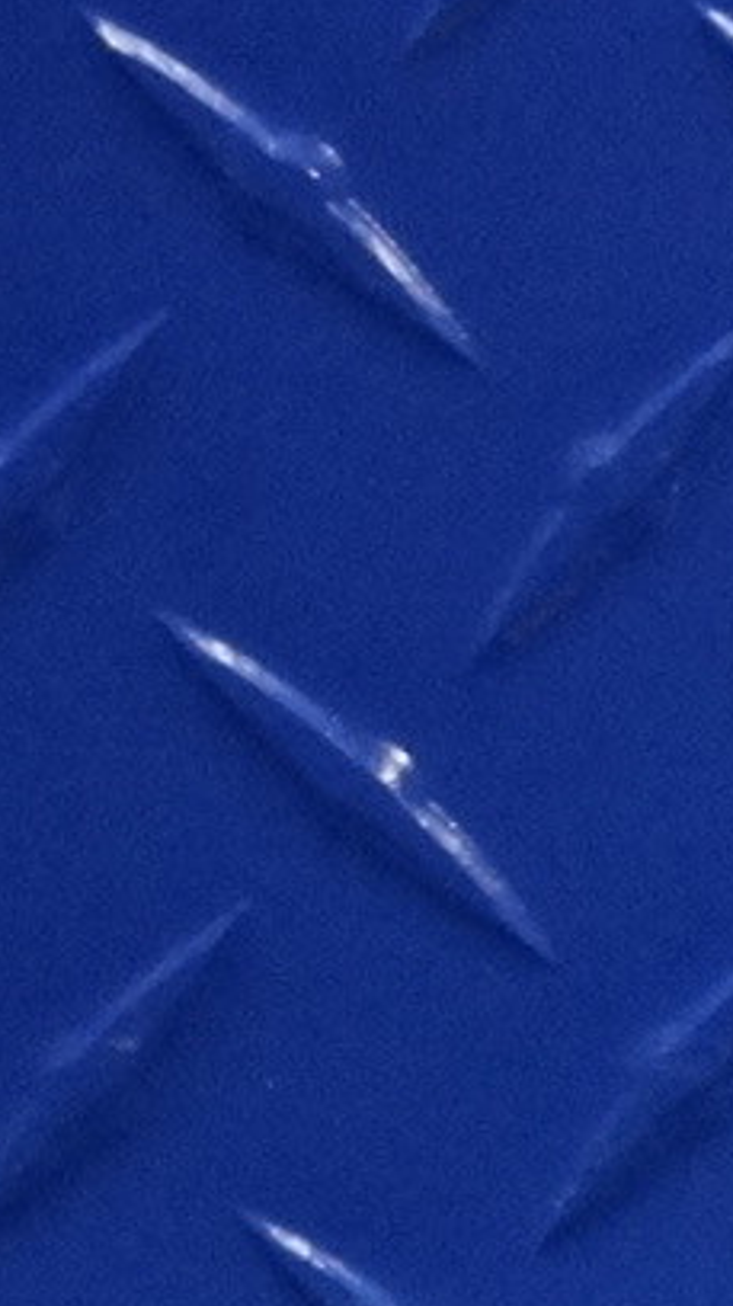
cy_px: 1536
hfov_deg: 3.9
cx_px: 3902
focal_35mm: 273
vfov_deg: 7.8
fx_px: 9454
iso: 1600
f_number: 14
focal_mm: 29
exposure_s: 1/20
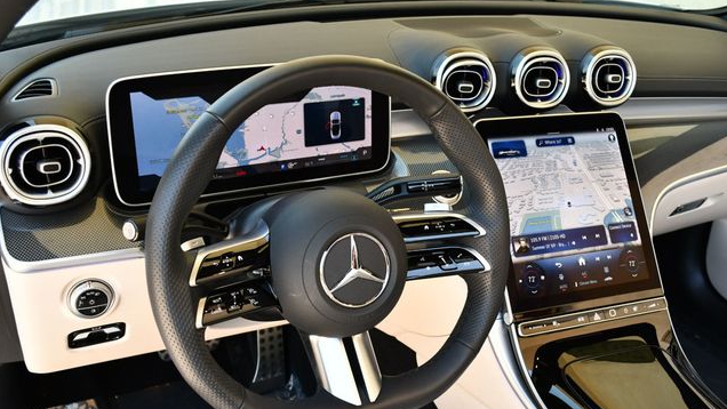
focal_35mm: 38
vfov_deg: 31.1
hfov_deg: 52.8
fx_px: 733
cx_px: 364
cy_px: 239
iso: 400
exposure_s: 1/250
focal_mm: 18
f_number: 4
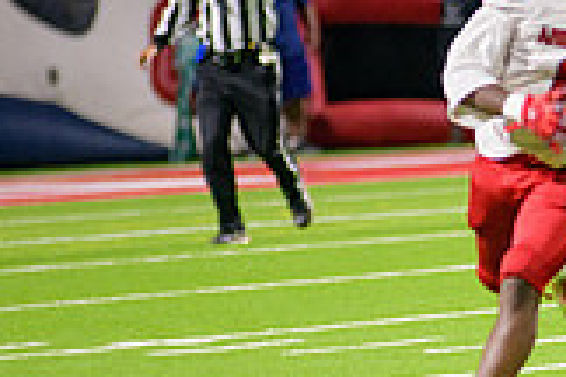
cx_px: 622
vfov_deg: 1.9
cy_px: 271
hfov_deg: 2.9
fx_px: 11272
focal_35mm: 717
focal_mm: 200
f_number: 2.8
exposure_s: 1/320
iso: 2000
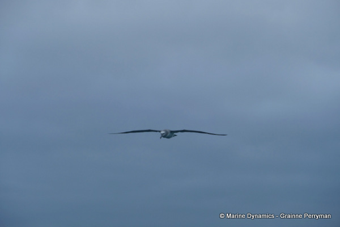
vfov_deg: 7.4
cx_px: 170
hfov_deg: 11.1
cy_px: 114
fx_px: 1757
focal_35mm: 186
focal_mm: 67.72
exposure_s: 1/800
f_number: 4
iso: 125
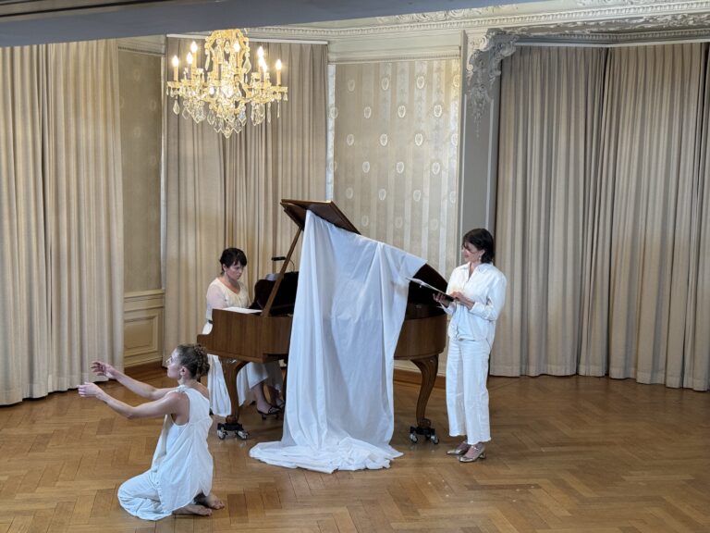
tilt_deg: -5.5
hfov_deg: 39.7
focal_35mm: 48
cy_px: 266
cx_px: 355
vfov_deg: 30.3
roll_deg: -0.9
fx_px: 985
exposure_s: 1/50
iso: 160
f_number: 1.78
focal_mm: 6.76
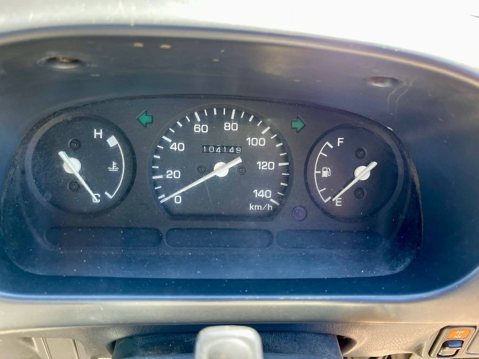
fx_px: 346
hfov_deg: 69.4
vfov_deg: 54.9
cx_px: 240
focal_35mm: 25
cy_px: 180
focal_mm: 5.1
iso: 125
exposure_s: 1/121
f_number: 1.6
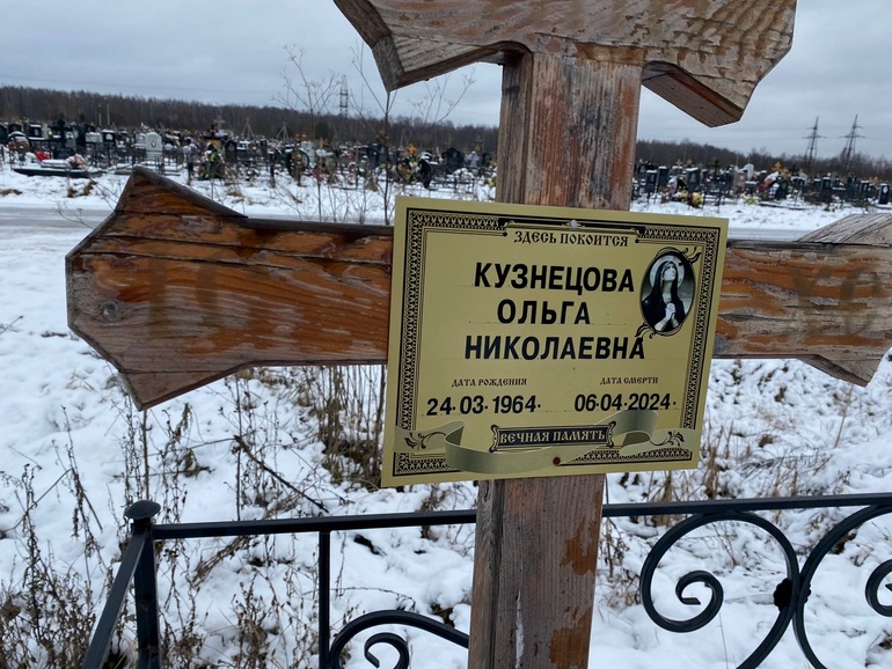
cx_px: 461
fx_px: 696
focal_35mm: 27
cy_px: 328
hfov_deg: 65.3
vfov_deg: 51.4
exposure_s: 1/426
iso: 32
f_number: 1.8
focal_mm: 4.25
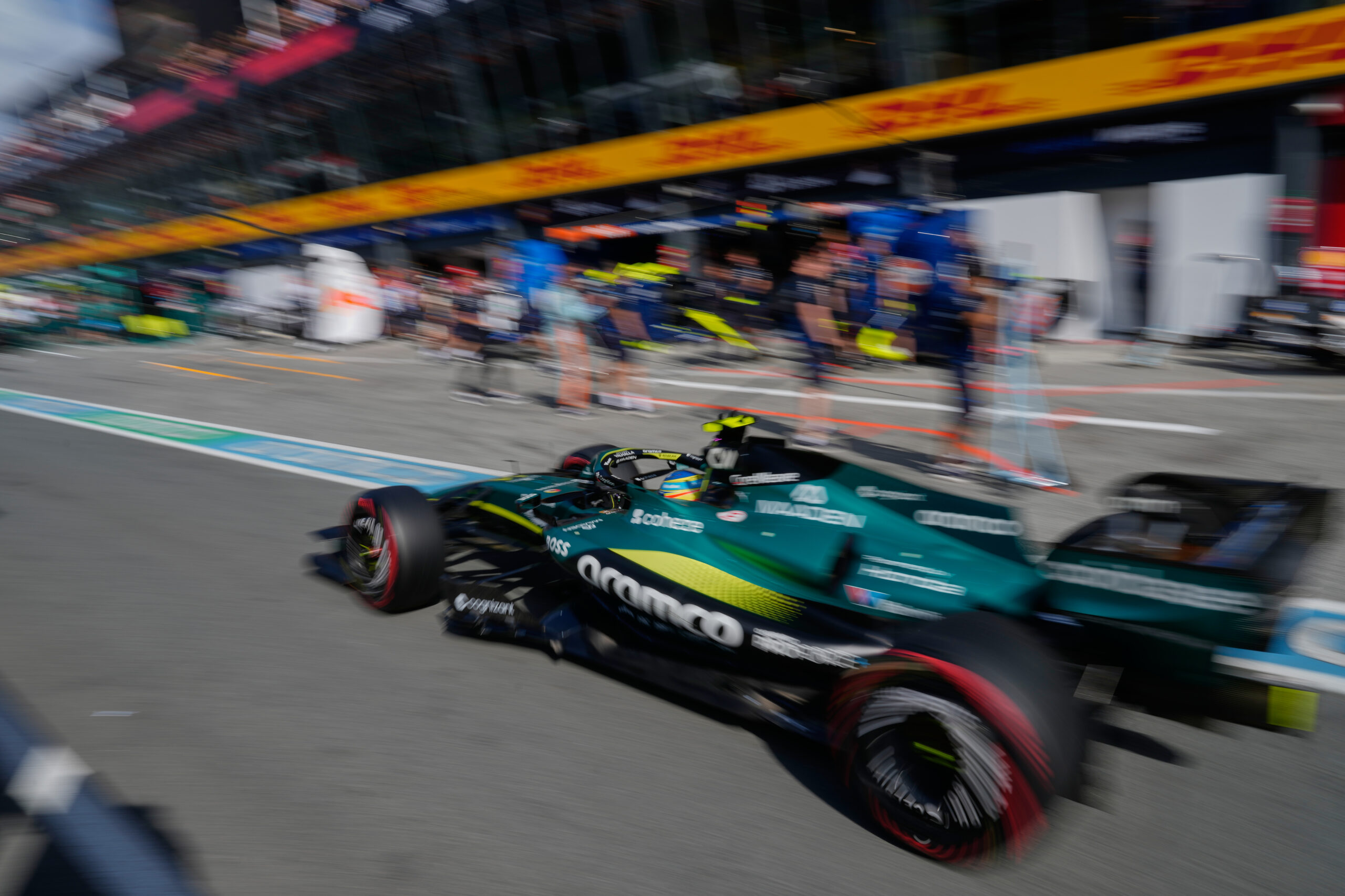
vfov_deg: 53.1
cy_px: 448
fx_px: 897
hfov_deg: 73.7
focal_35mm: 24
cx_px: 672
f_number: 16
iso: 50
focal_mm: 24
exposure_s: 1/60
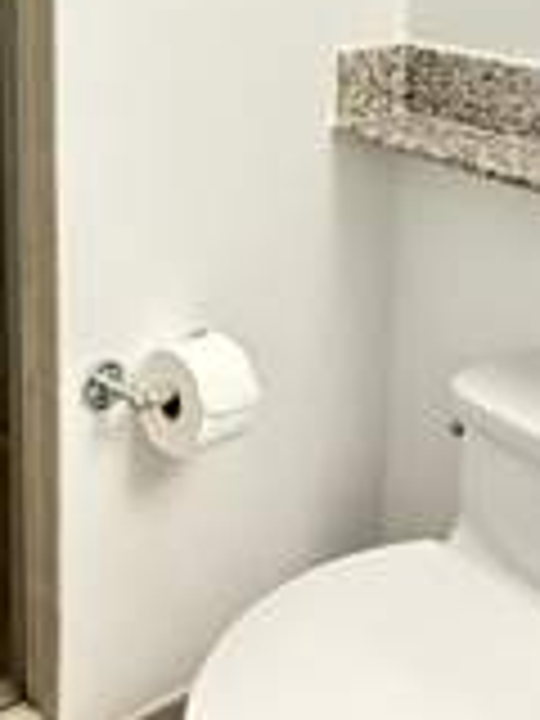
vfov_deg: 32.7
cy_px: 81
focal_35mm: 56
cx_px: 99
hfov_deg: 25.6
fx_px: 1165
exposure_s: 1/60
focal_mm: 2.22
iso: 800
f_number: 2.2
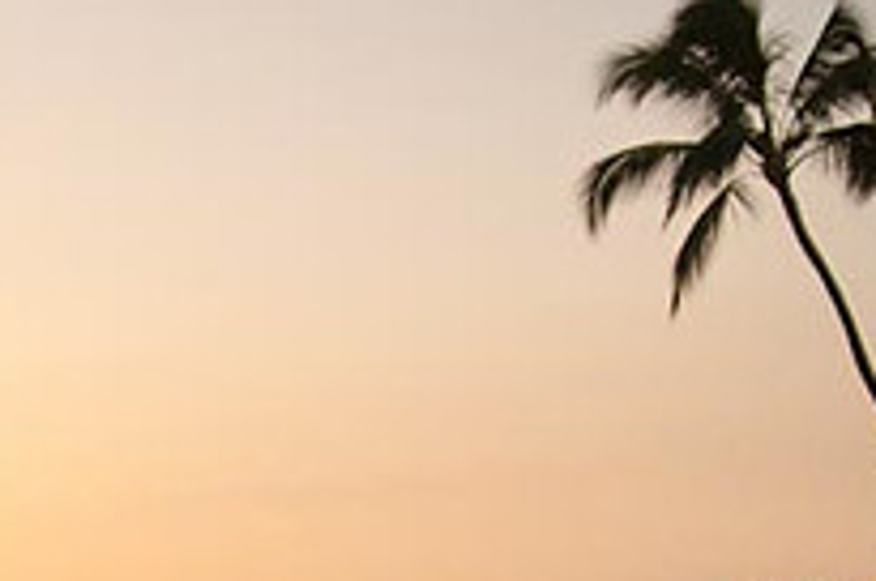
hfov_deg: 16.7
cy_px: 750
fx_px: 2891
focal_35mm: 119
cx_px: -81
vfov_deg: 11.2
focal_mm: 28
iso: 800
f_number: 2.8
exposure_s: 1/2500
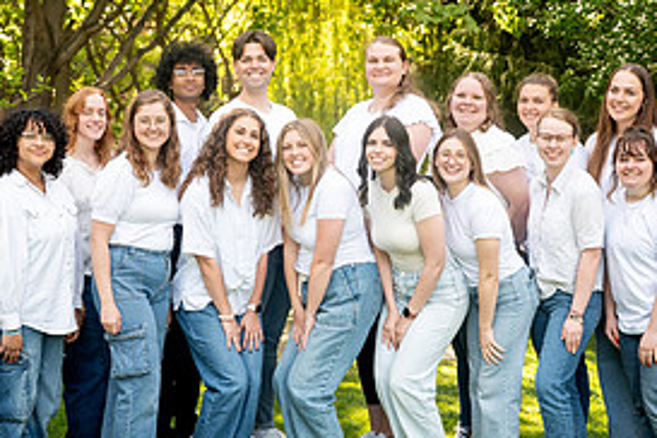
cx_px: 351
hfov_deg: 26.6
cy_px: 282
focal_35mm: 76
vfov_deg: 17.9
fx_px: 1387
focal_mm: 35
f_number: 3.8
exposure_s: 1/250
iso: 320
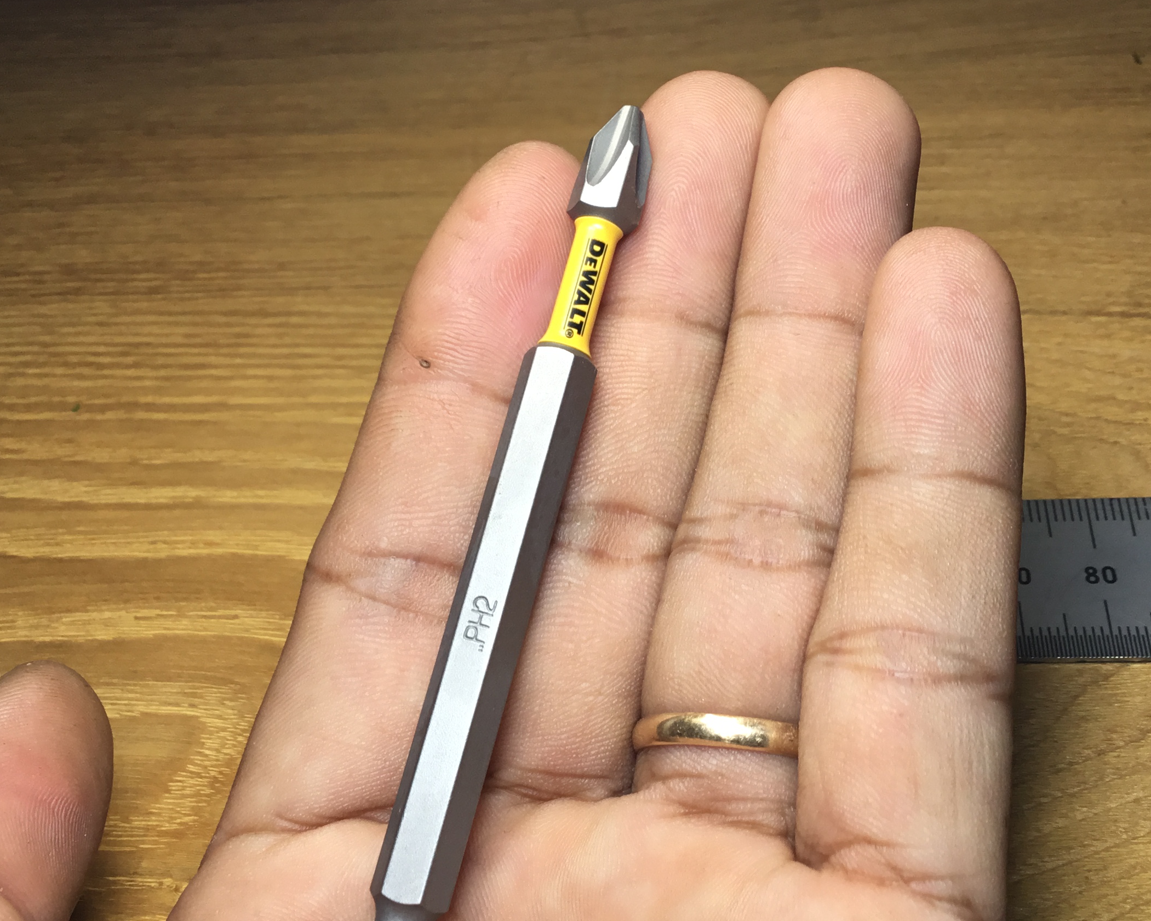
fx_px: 1601
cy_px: 482
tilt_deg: -46.6
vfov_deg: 32.1
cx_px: 574
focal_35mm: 47
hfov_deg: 39.5
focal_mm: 3.3
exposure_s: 1/127
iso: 25
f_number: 2.4
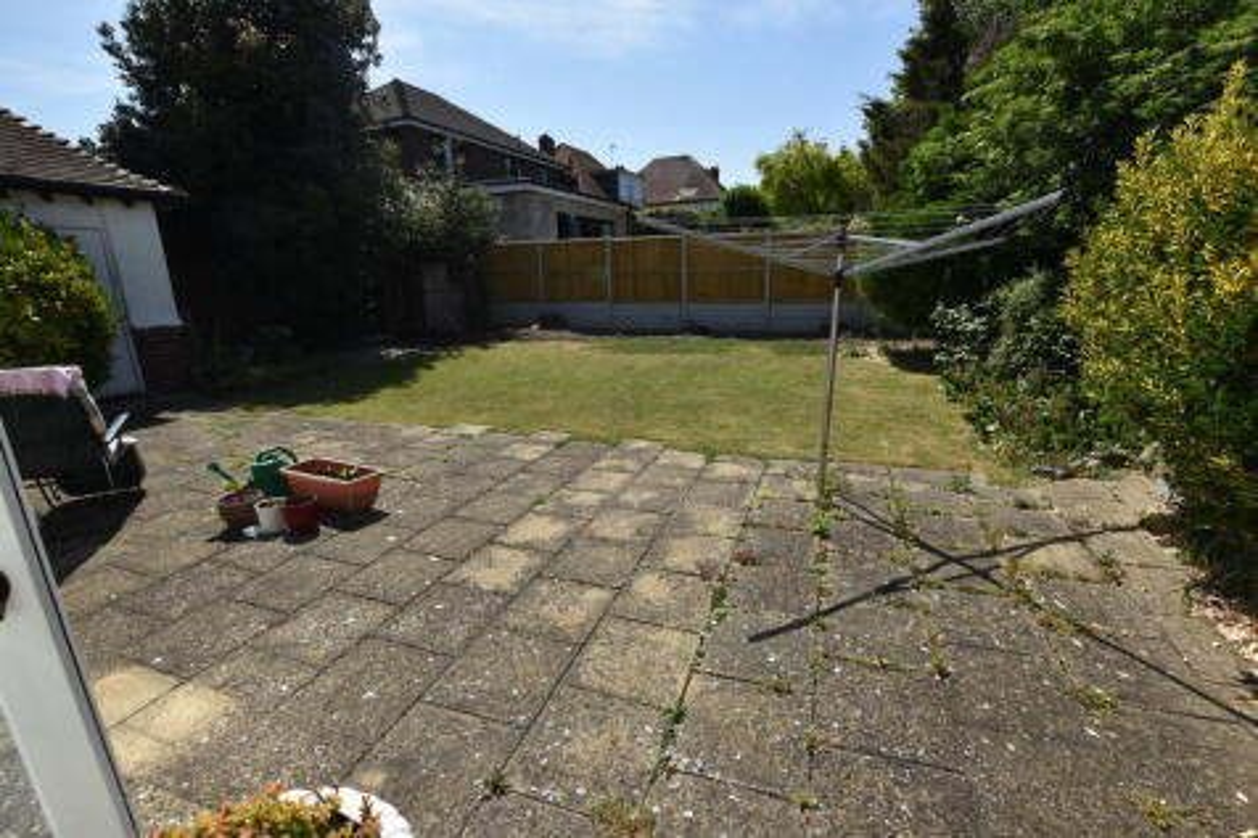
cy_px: 419
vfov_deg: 77.3
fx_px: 524
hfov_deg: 100.4
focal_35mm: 15
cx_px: 629
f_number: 8
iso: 100
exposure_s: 1/250
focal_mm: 10
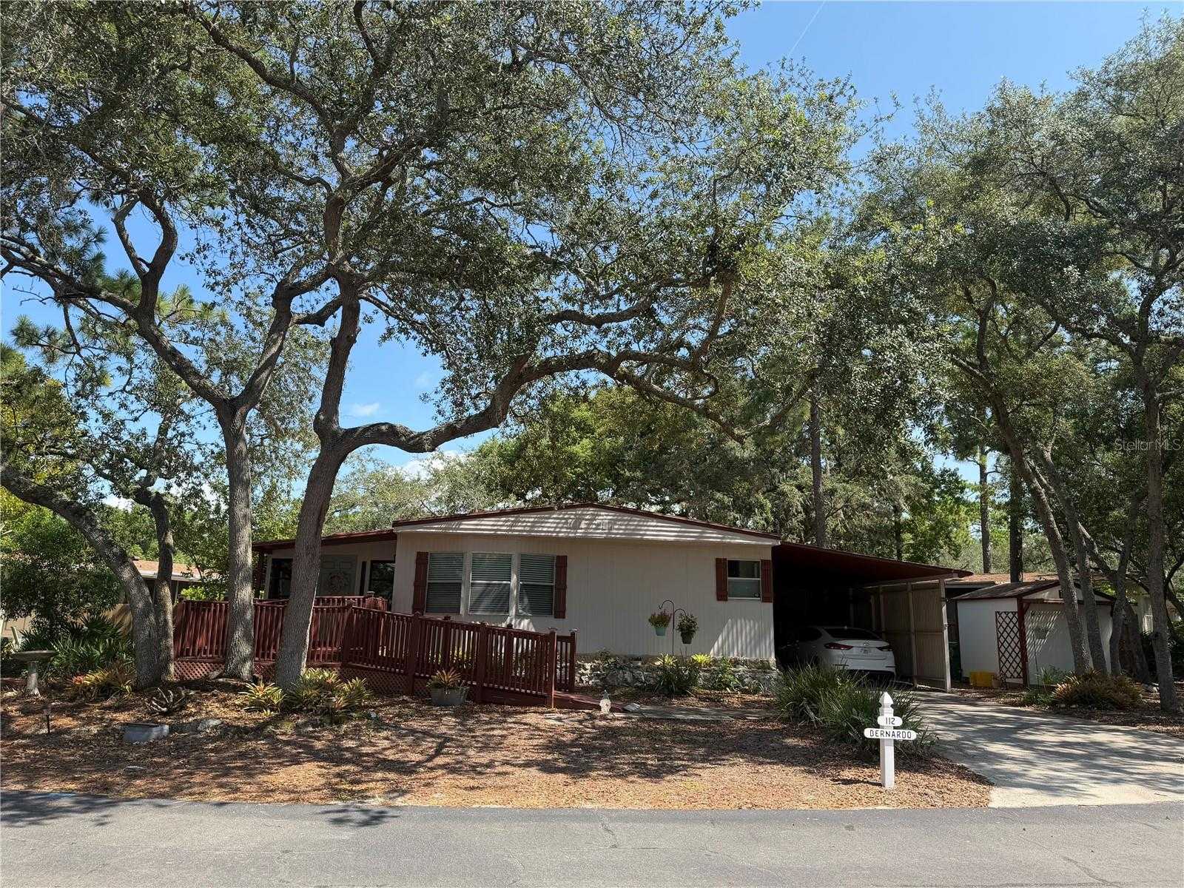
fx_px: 821
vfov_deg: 56.8
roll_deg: -1.4
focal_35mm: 24
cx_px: 592
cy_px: 444
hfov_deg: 71.6
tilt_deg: +12.9
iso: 80
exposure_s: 1/1812
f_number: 1.78
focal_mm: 6.76
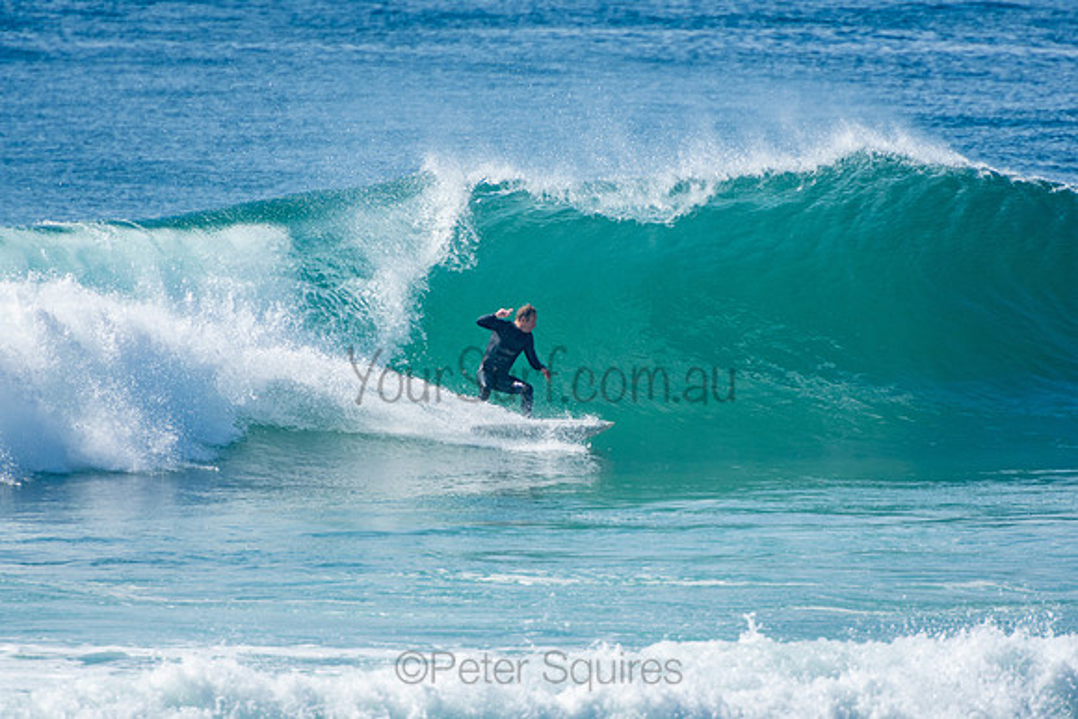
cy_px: 360
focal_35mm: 600
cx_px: 539
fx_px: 17970
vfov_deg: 2.3
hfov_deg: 3.4
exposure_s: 1/1250
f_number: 5.6
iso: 280
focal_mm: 400
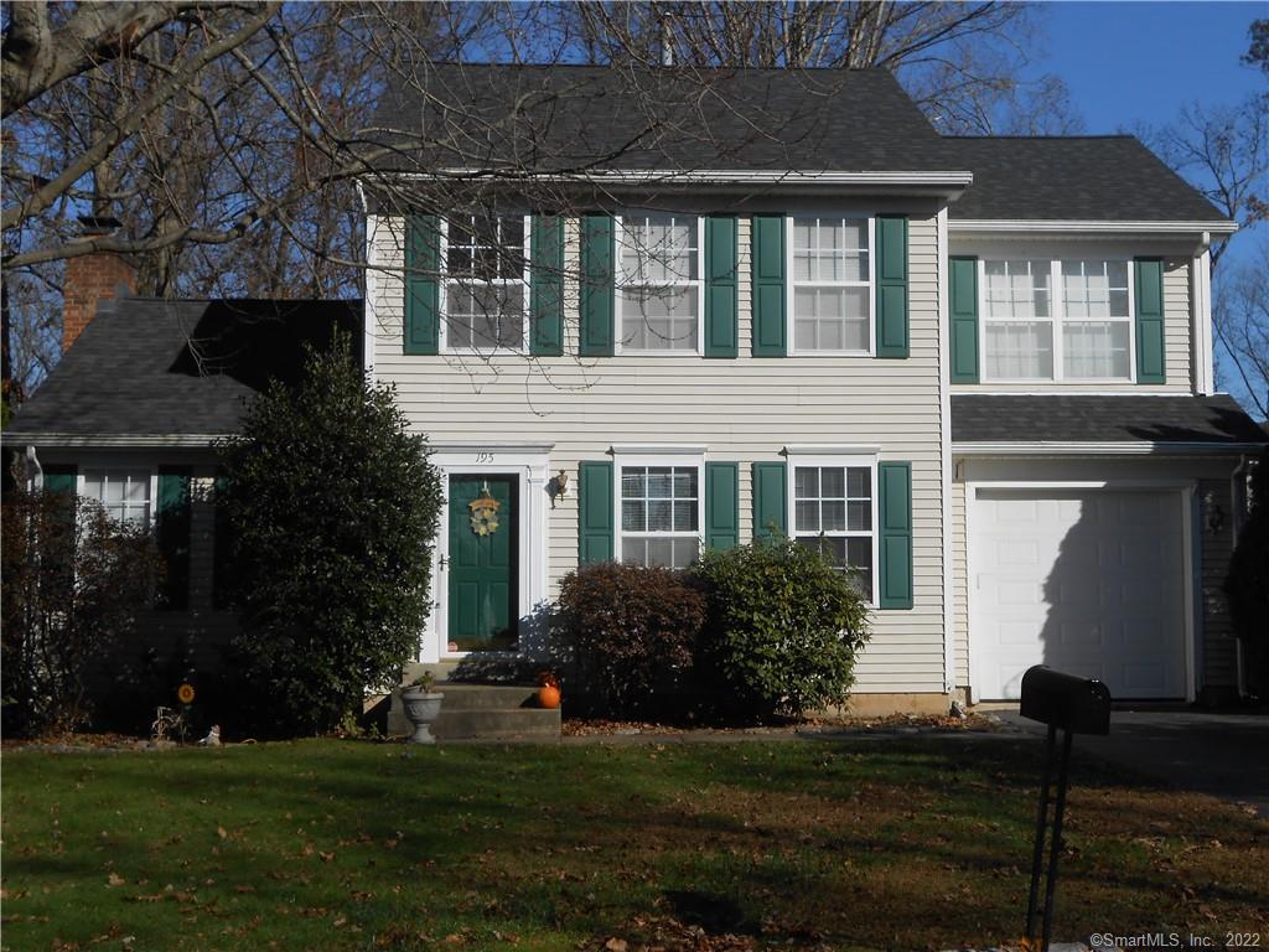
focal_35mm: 44
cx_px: 634
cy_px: 476
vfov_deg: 32.9
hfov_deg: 42.9
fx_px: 1613
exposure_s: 1/1000
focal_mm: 7.8
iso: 80
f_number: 4.5
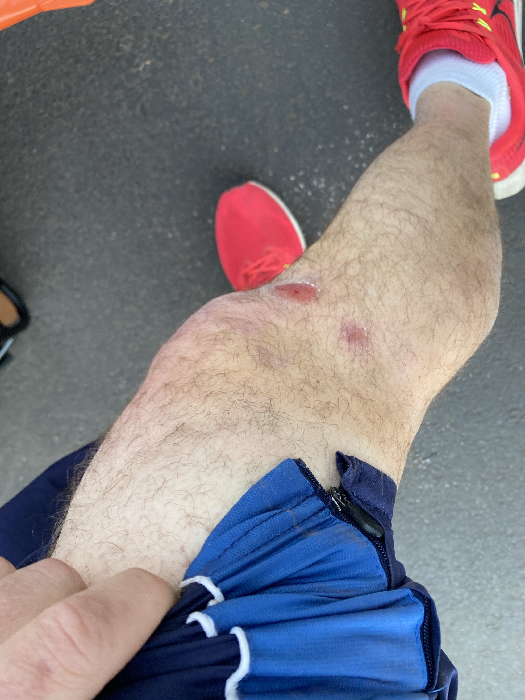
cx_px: 262
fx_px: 566
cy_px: 350
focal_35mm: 28
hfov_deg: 49.7
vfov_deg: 63.4
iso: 100
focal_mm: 3.99
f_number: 1.8
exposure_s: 1/60
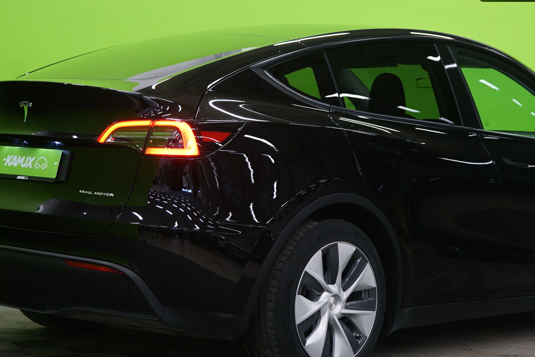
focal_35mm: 82
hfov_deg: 24.7
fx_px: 1219
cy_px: 154
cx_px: 324
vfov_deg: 16.6
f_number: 4.5
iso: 400
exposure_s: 1/8
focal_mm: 49
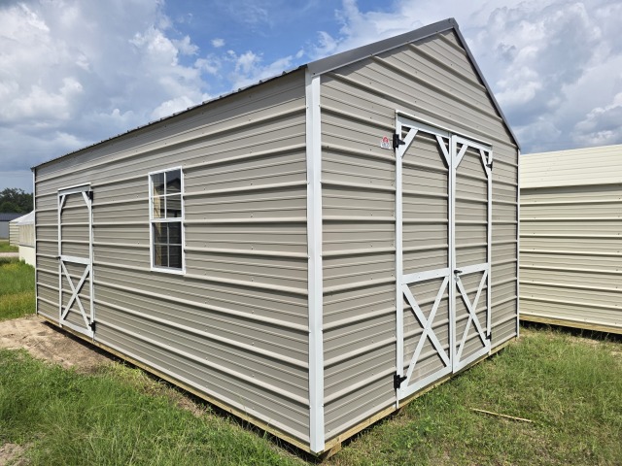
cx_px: 311
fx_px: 413
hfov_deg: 73.9
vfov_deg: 58.9
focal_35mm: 23
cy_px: 233
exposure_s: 1/7944
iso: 80
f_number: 1.7
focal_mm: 6.3
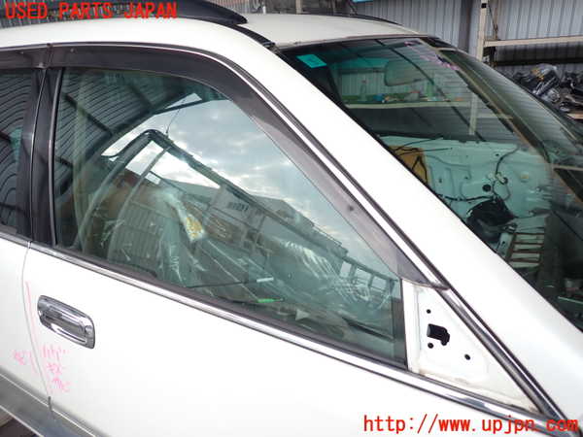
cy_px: 218
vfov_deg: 54.9
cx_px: 292
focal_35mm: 25
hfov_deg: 69.4
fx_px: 421
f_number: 2
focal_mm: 4.5
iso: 100
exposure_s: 1/200
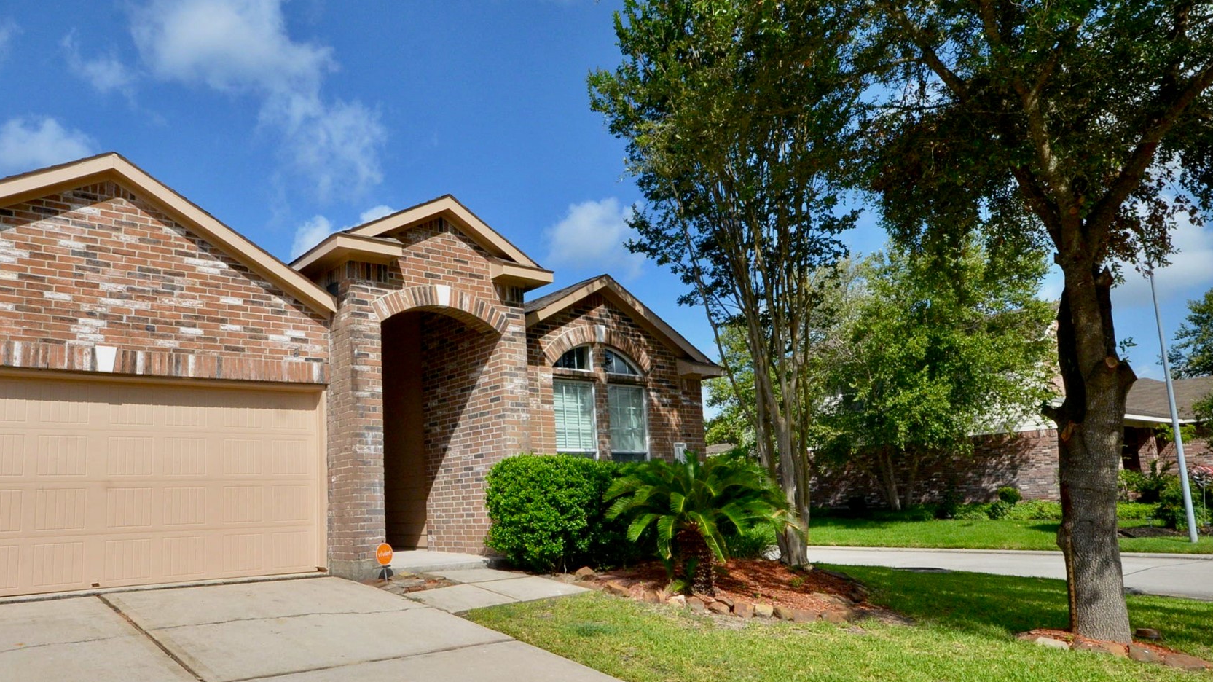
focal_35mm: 27
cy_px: 374
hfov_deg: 69.3
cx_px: 451
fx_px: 858
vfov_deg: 43.3
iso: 1250
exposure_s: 1/800
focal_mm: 13
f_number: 14
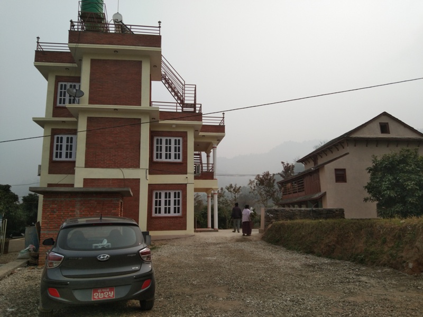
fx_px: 379
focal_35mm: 31
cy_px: 158
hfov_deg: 58.4
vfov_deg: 45.4
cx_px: 212
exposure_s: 1/1130
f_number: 2.2
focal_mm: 3.69
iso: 50
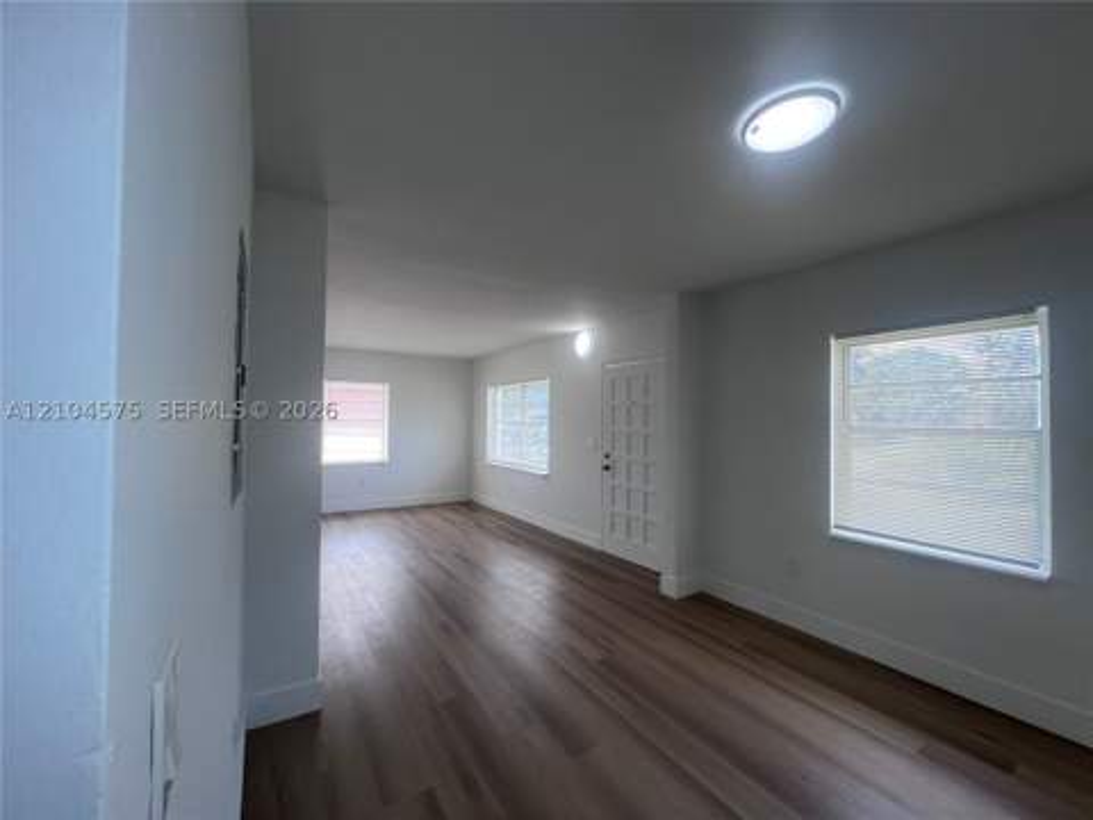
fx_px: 410
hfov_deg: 106.2
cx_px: 546
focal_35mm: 13
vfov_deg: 89.9
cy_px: 410
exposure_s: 1/120
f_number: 1.8
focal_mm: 1.57
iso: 40
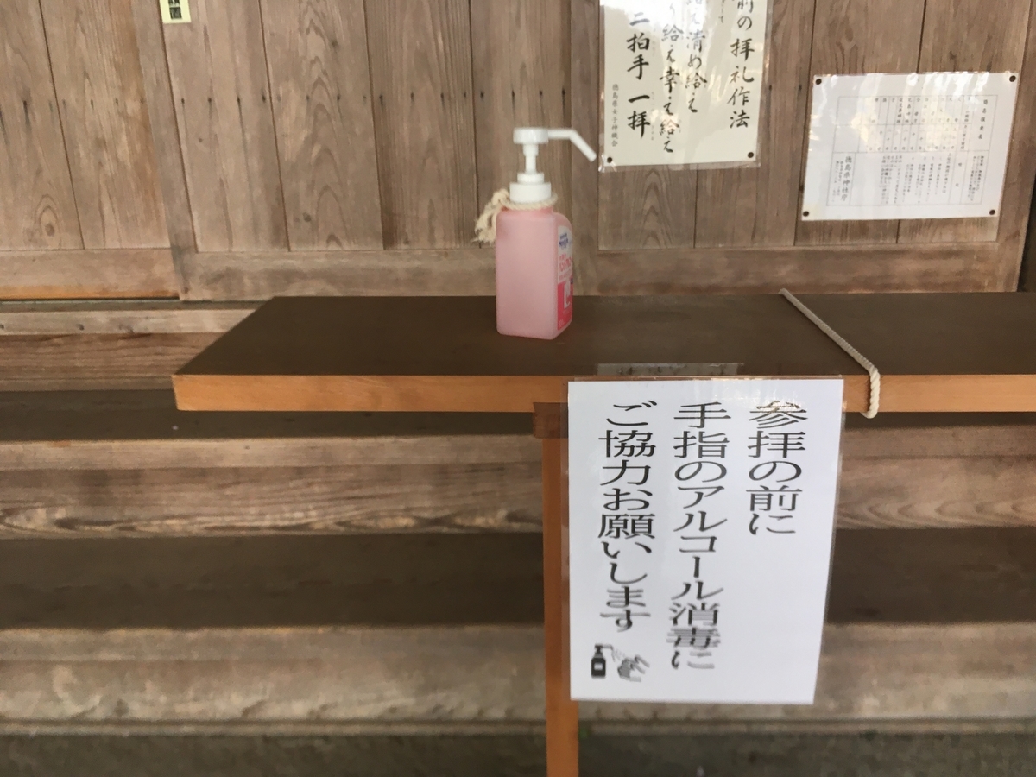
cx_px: 518
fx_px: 868
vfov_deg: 48.2
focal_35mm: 29
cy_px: 388
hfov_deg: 61.7
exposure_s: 1/40
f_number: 2.2
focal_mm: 4.15
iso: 25
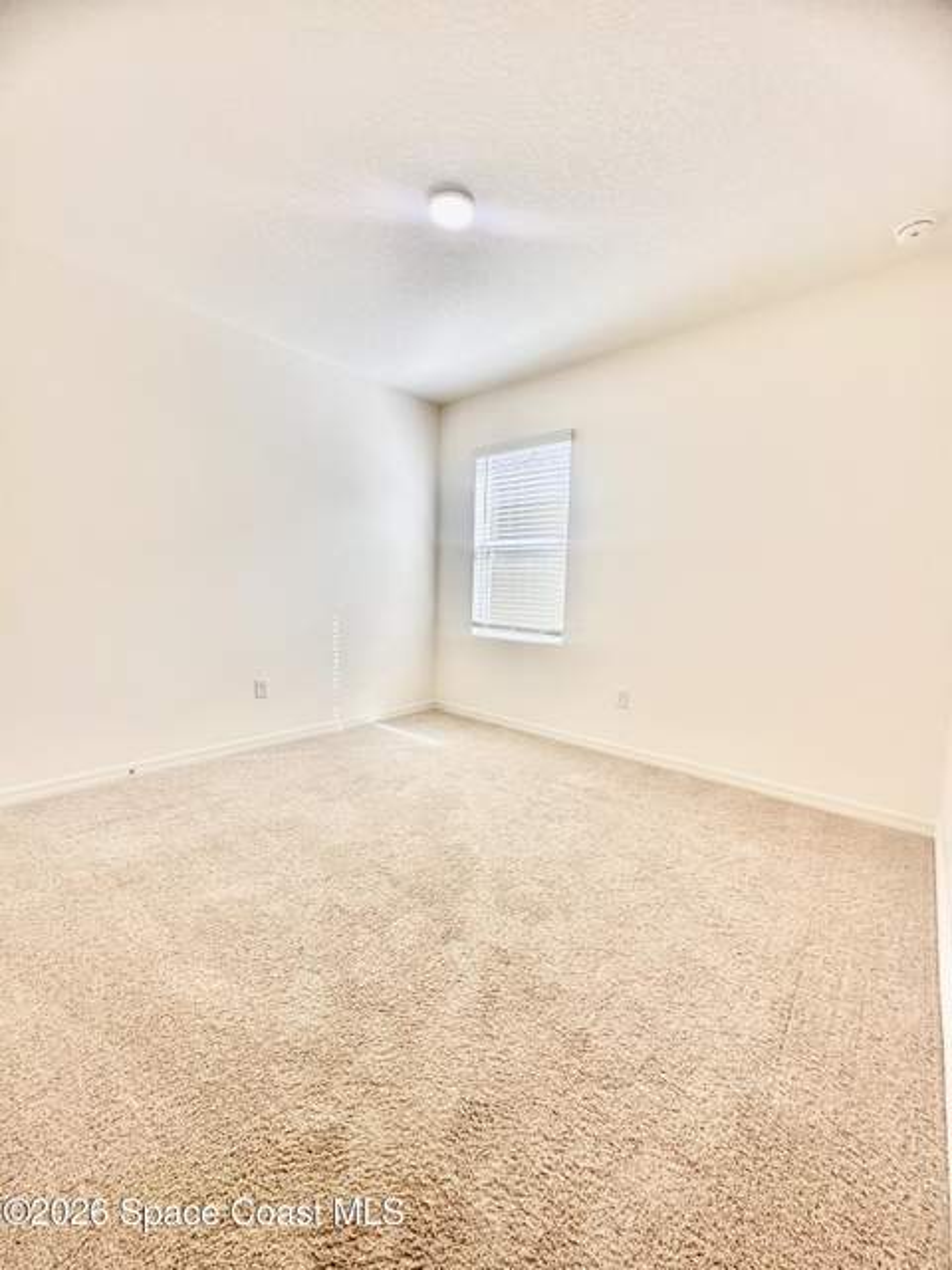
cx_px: 476
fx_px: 513
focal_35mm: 14
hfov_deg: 85.7
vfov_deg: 102.1
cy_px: 635
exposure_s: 1/195
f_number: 2.2
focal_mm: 2.22
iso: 40
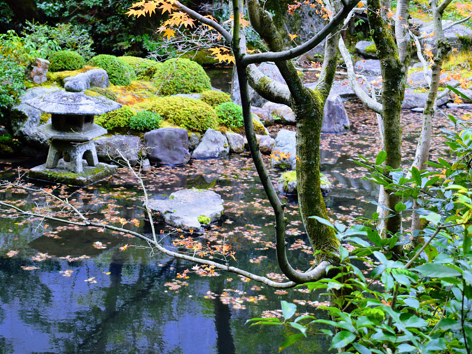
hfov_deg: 23.8
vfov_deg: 18.0
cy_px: 158
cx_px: 187
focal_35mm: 82
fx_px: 1118
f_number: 6.3
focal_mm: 38
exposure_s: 1/160
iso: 400
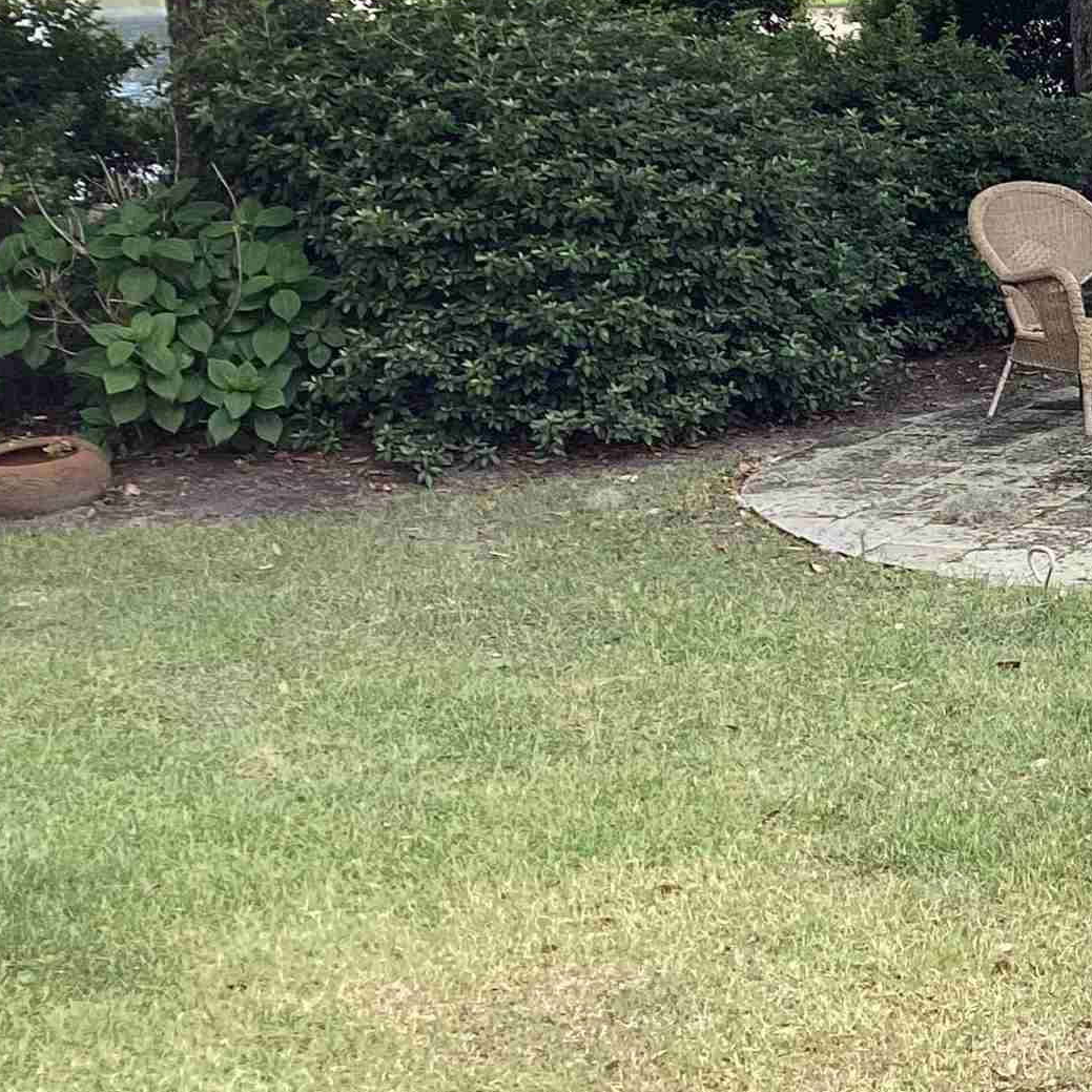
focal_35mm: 81
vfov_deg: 21.1
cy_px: 174
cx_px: 1536
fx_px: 2891
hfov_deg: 19.3
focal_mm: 3.3
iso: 25
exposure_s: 1/160
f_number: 2.4
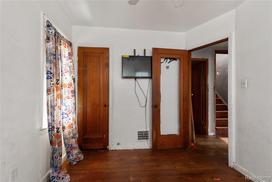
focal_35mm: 17
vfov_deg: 70.5
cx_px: 136
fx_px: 128
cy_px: 91
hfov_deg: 93.3
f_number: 7.1
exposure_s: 1/4
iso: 320
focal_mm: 17
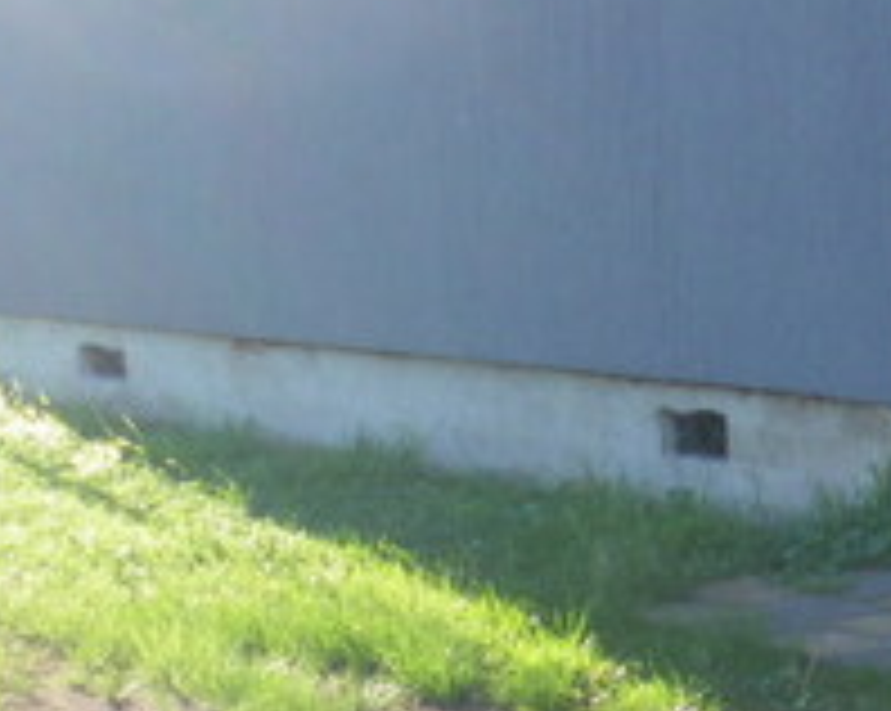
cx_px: 1238
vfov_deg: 10.2
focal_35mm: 142
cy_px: 1314
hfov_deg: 13.0
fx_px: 3741
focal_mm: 6.3
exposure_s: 1/125
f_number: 3.5
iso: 64
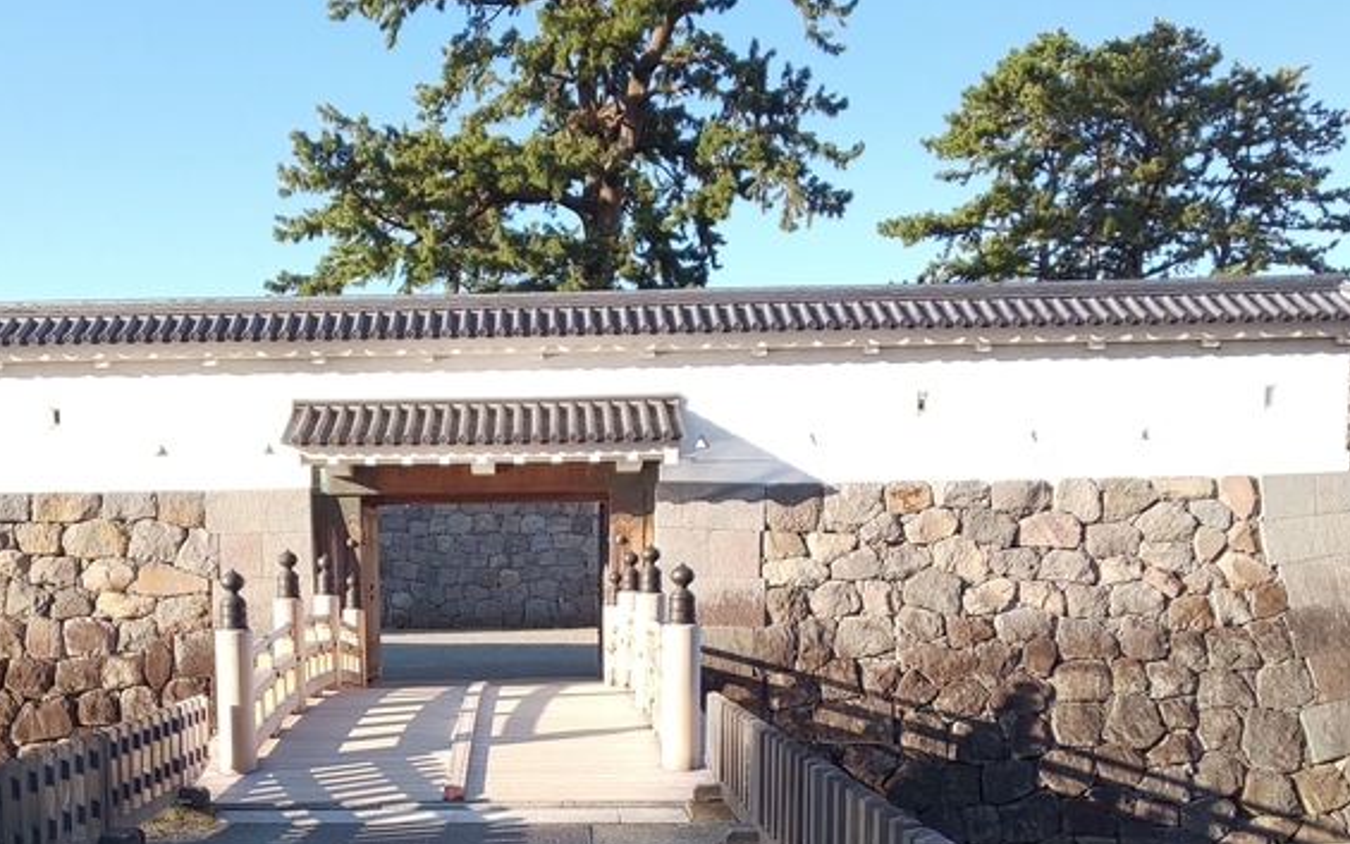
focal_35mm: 30
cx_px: 483
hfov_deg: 61.8
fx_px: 1104
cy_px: 696
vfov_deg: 39.9
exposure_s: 1/322
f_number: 1.94
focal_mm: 3.45
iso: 28
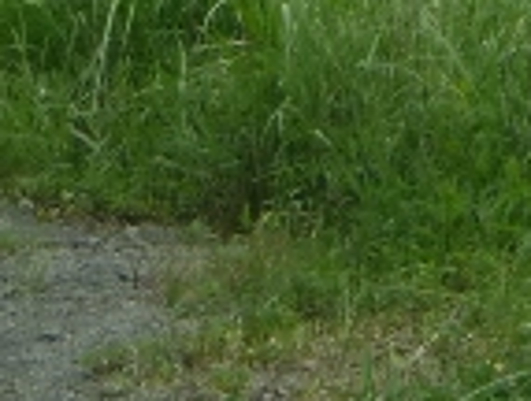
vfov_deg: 3.6
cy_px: -505
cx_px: 1708
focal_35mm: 414
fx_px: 6367
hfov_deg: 4.5
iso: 100
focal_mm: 10.4
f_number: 5.1
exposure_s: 1/200
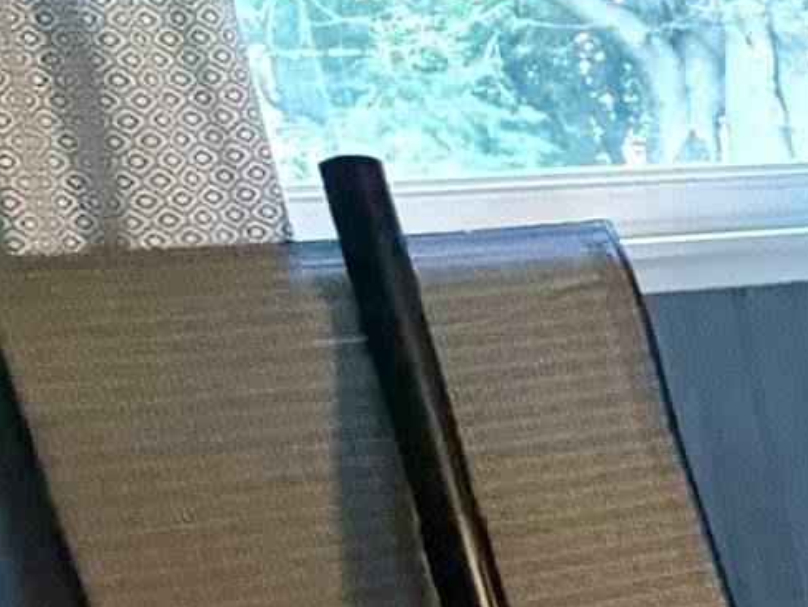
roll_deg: +2.1
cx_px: 2404
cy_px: 455
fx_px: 2055
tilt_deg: -10.5
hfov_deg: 11.6
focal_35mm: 88
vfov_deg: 16.7
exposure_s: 1/60
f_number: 2.2
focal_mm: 2.22
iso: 640
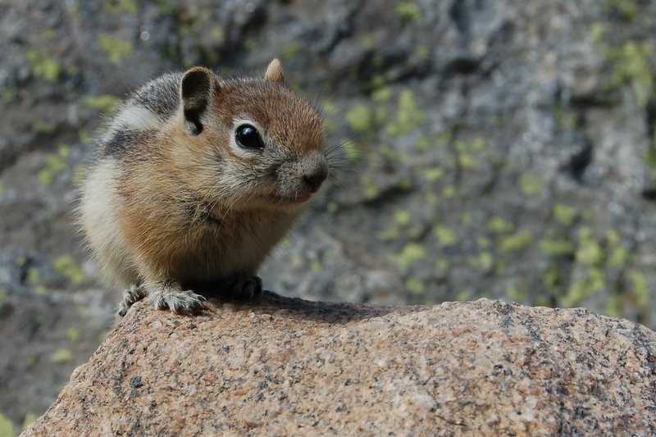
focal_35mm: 82
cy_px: 218
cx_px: 328
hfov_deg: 24.6
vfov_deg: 16.5
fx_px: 1503
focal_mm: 55
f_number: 10
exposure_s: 1/250
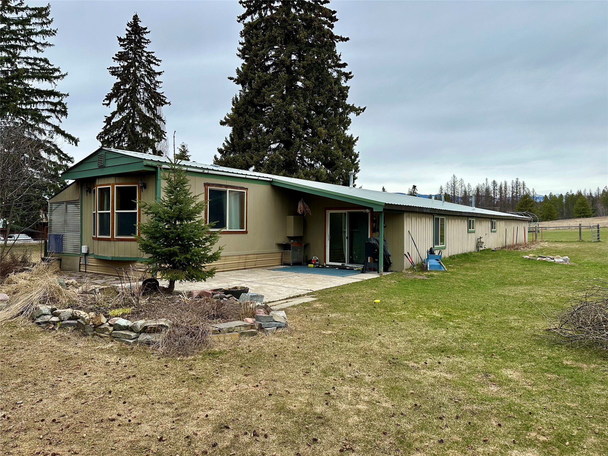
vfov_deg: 56.8
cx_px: 304
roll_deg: +0.4
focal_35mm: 24
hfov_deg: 71.6
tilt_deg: +1.0
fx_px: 422
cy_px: 228
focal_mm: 6.86
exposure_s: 1/1664
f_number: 1.78
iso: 80
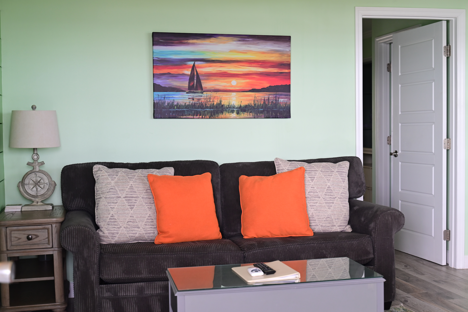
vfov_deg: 27.5
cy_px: 156
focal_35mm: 49
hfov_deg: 40.3
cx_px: 234
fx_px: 637
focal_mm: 49
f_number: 4
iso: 800
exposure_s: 1/80
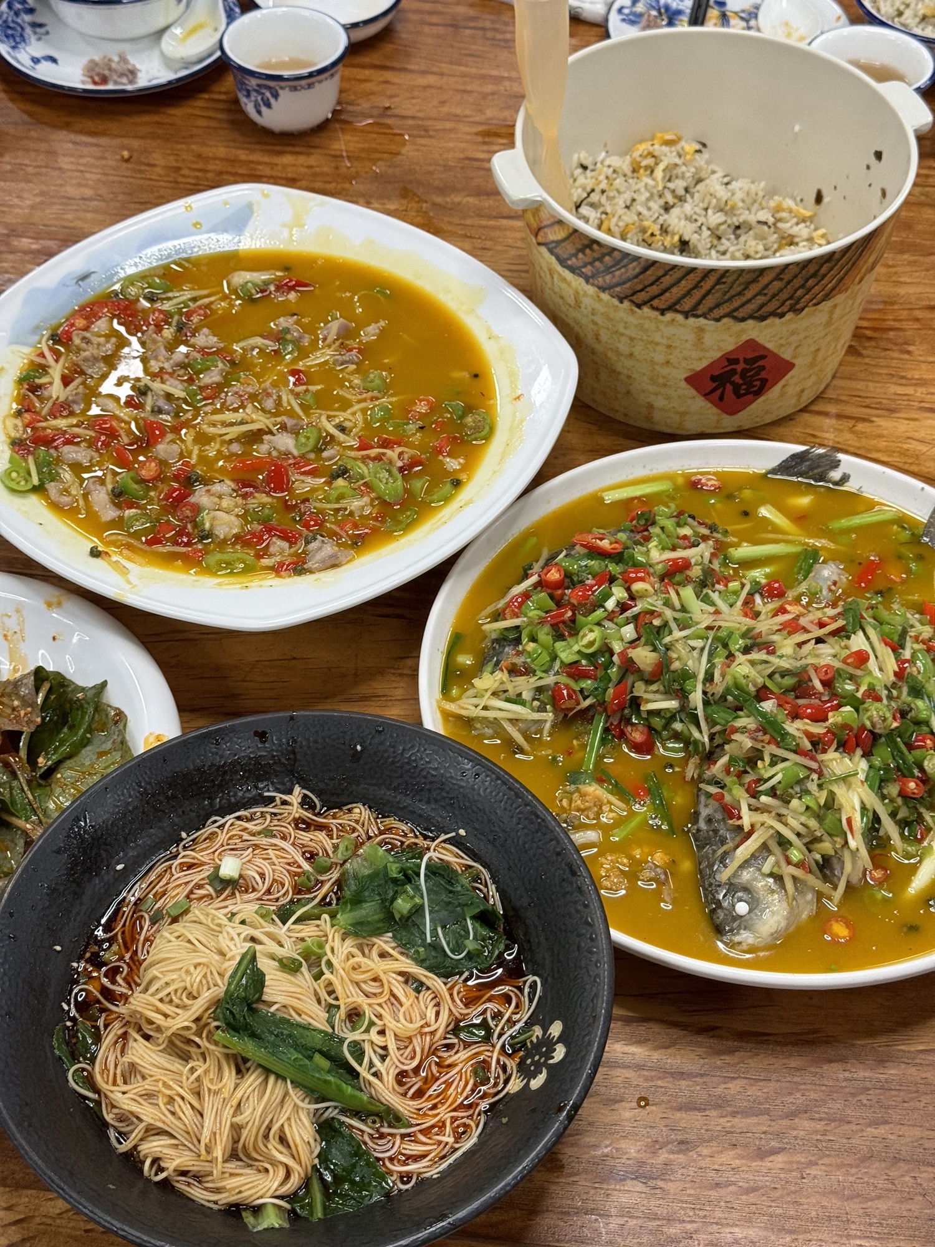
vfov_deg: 39.7
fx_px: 1729
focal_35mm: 48
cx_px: 468
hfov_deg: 30.3
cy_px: 624
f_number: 1.78
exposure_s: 1/50
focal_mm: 6.86
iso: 200
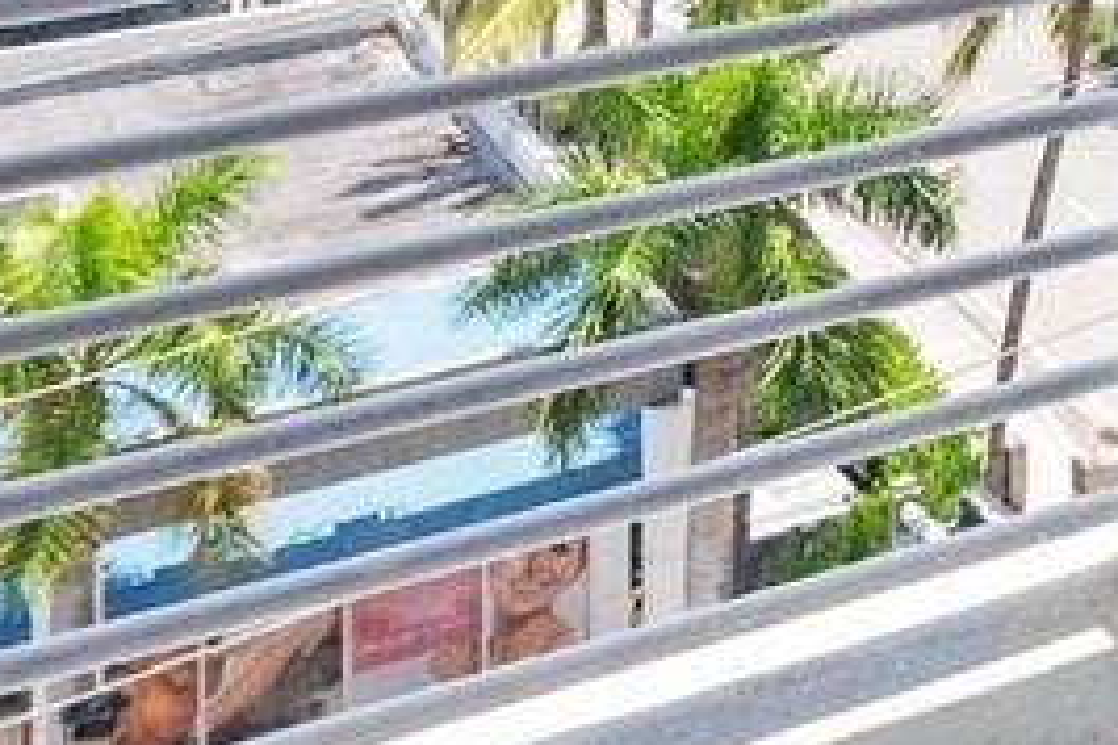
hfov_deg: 17.3
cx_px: 2171
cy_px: -760
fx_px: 2764
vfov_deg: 13.2
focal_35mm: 89
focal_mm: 14
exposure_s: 1/100
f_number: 8
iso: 200
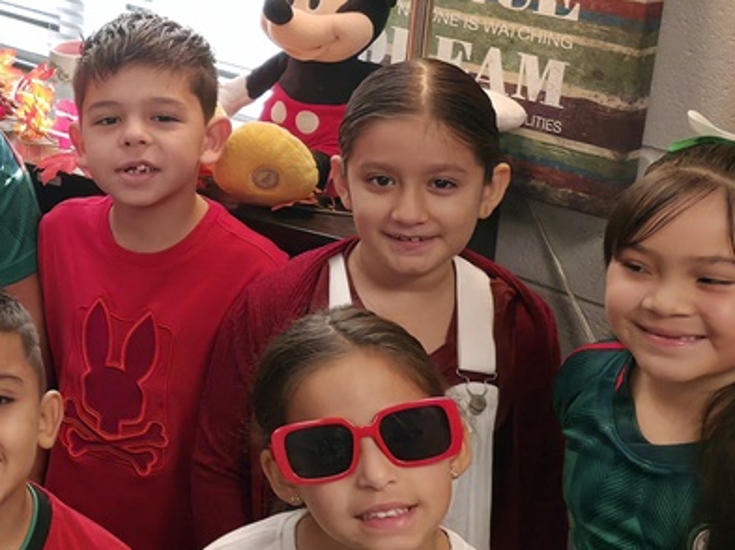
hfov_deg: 30.1
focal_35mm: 60
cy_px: 408
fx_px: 1273
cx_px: 6
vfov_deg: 24.1
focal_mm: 6.3
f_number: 1.7
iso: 320
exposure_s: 1/120
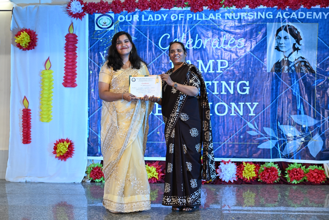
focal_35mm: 52
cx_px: 164
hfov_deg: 38.2
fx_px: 475
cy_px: 110
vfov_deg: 26.0
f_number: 4
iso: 1400
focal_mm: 52
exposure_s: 1/125
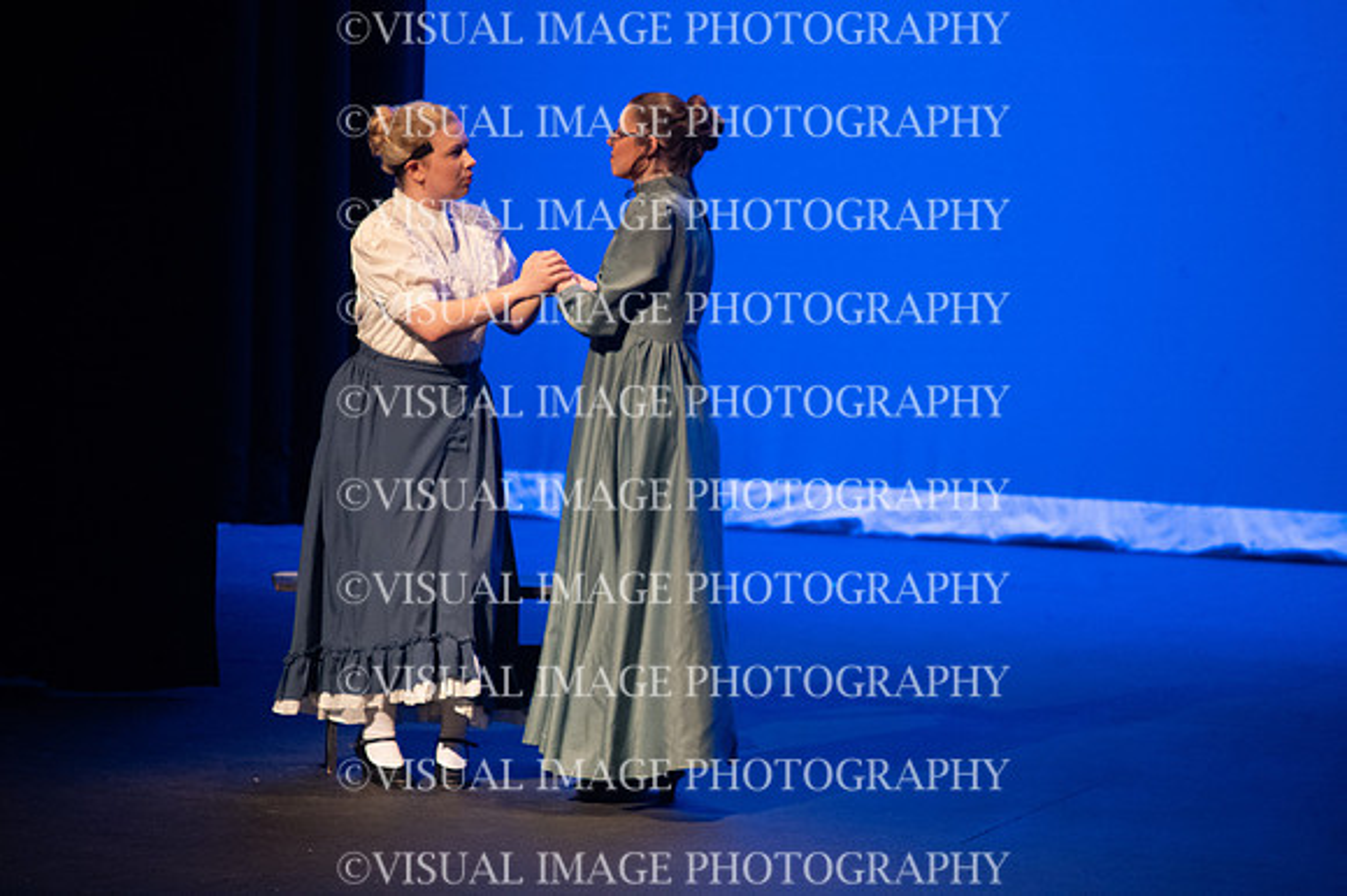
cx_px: 674
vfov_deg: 3.3
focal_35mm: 420
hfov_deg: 4.9
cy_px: 448
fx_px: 15705
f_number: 6.3
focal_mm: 420
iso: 10000
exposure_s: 1/160
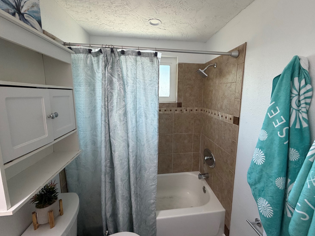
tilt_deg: -8.8
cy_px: 114
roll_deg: -0.4
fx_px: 137
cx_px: 166
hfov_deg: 98.1
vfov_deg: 81.7
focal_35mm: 15
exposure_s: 1/120
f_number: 2.2
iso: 250
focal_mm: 2.22
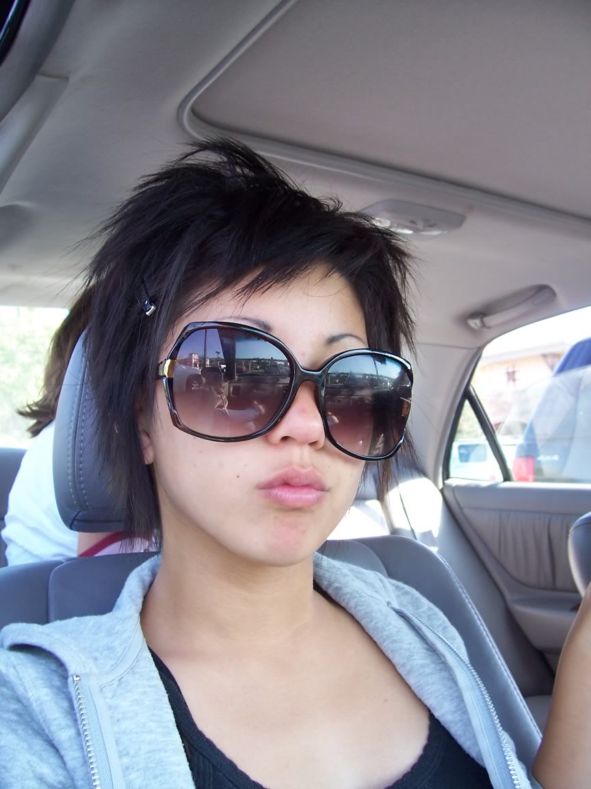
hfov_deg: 41.8
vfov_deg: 54.0
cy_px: 394
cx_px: 296
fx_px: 774
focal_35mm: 34
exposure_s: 1/90
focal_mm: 5.6
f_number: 2.7
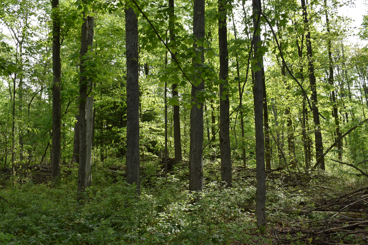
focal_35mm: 36
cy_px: 122
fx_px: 368
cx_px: 184
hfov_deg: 53.1
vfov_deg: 36.9
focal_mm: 24
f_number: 7.1
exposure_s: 1/200
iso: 400
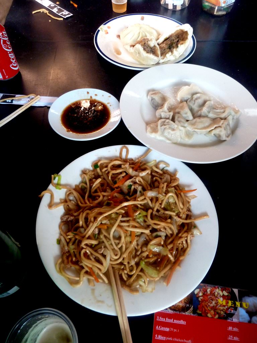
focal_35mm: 25
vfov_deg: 69.4
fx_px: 247
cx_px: 128
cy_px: 172
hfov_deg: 54.9
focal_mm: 4.1
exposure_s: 1/30
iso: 320
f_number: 3.3
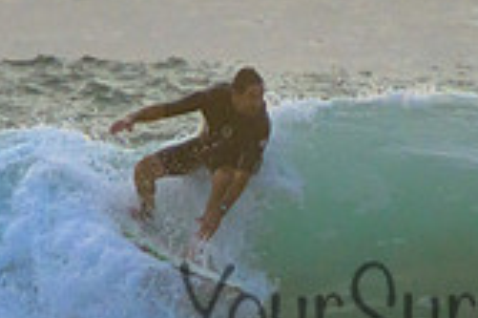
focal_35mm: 1911
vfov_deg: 0.7
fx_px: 25348
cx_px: 279
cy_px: 275
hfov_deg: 1.1
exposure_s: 1/2000
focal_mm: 400
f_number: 5.6
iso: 1250
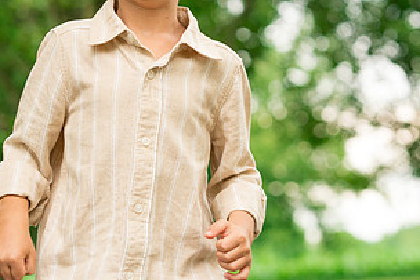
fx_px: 1891
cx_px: 170
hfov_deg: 12.7
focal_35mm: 162
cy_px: 71
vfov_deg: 8.5
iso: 500
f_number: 3.5
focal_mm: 85
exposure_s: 1/500
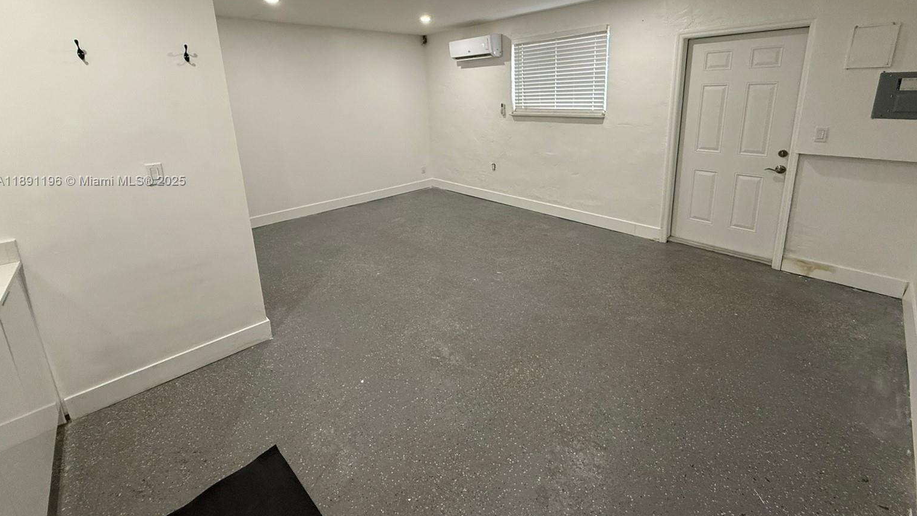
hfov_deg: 99.3
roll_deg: +1.5
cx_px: 474
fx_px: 389
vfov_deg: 65.7
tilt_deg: -13.8
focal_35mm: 16
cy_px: 182
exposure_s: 1/99
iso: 320
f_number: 2.2
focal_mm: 2.22
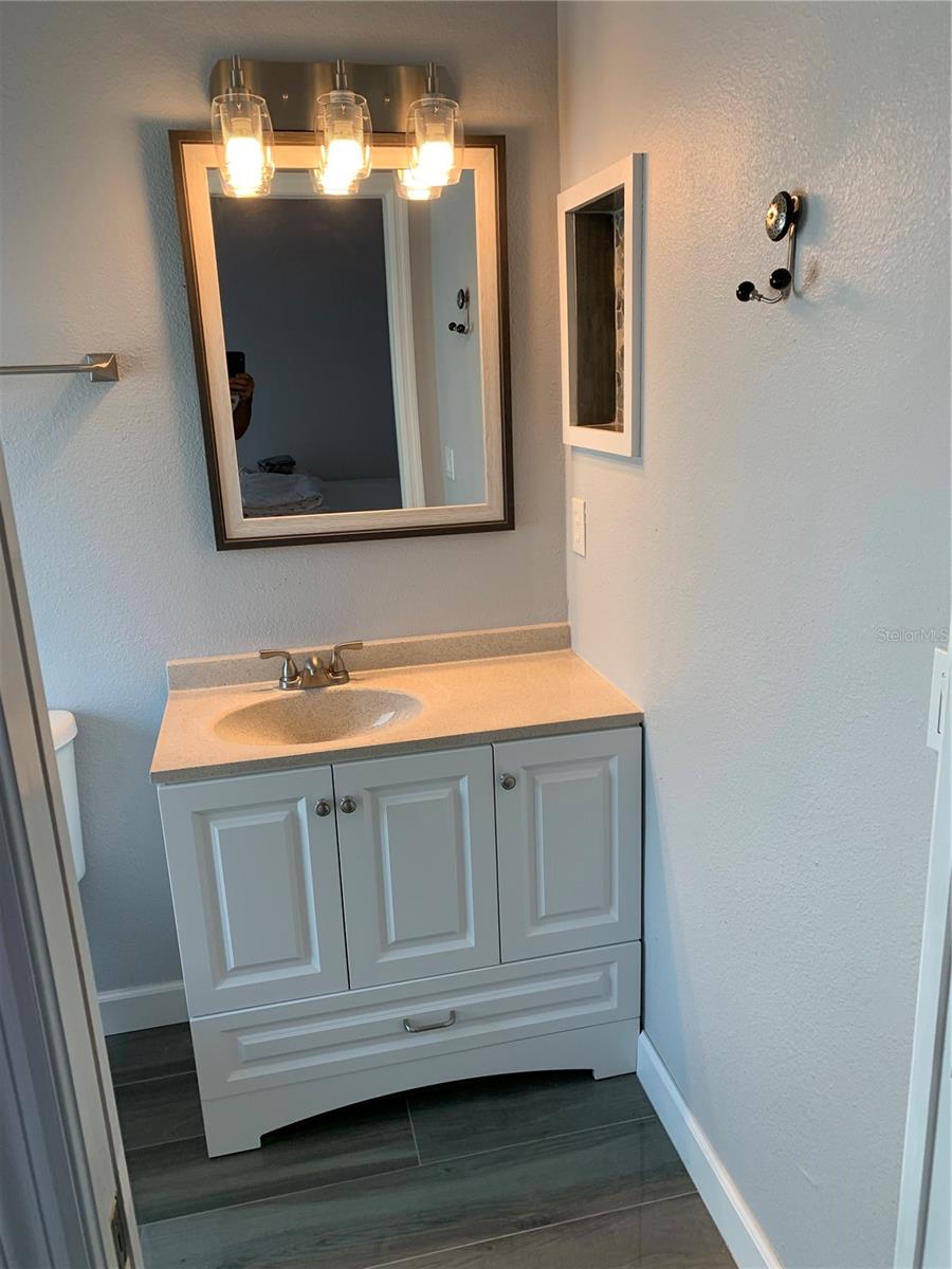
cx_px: 476
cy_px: 634
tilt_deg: -15.9
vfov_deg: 67.3
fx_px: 953
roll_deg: +2.4
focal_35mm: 26
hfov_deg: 53.1
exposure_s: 1/120
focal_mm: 4.25
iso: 80
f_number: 1.8
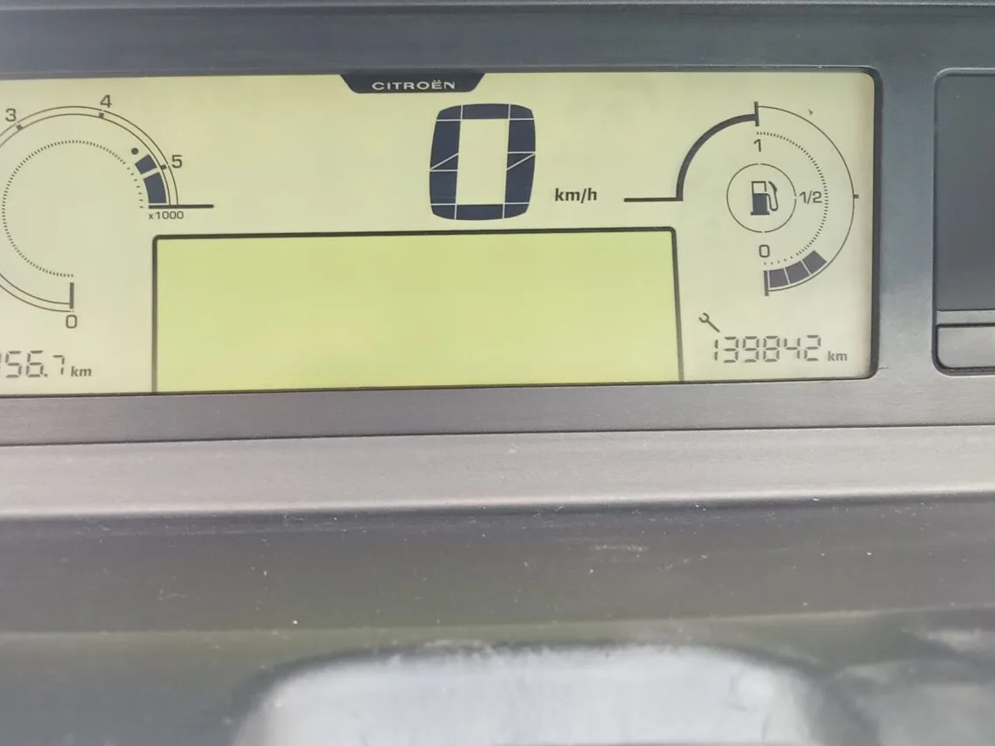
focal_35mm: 47
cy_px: 237
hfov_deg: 40.2
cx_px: 377
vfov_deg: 30.6
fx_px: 1351
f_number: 2.2
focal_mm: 3.46
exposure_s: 1/33.3
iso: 425
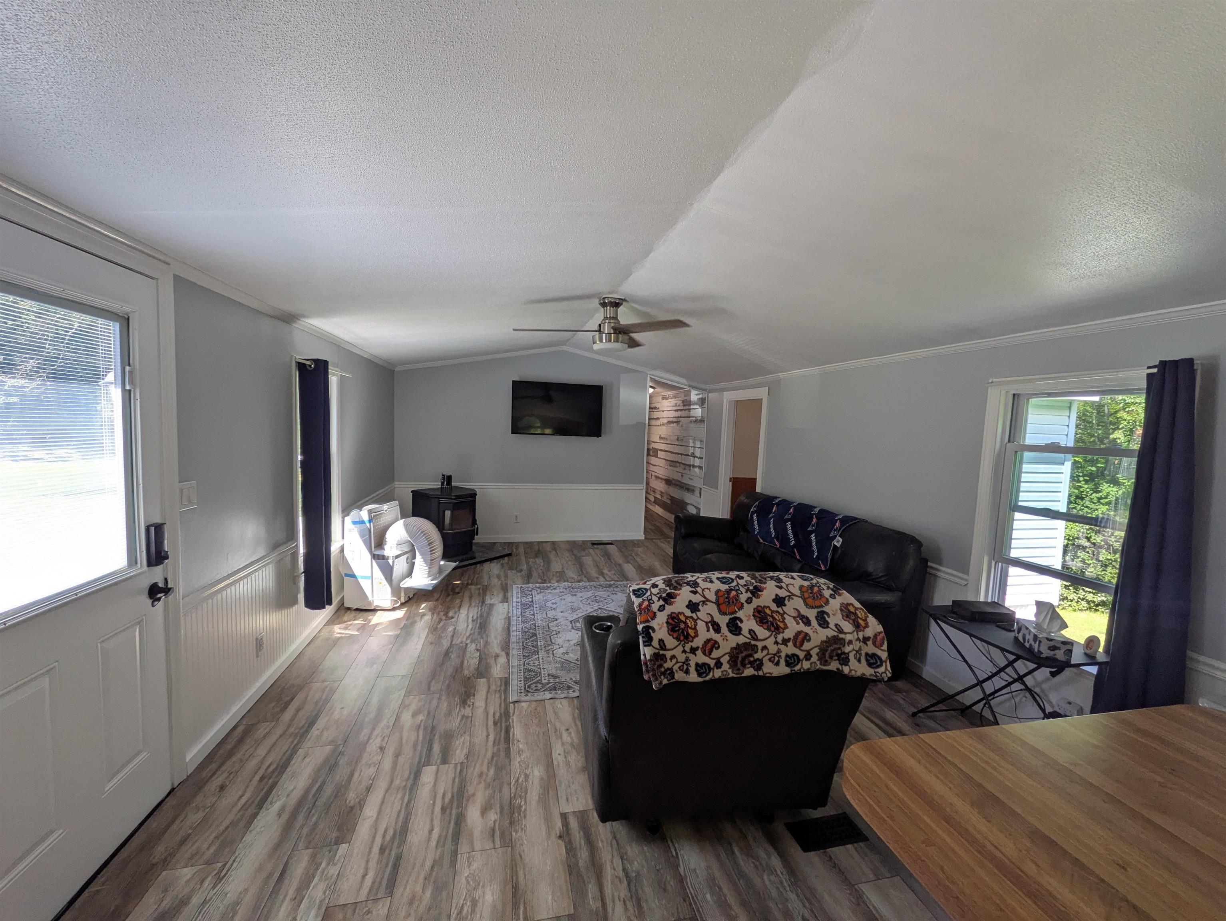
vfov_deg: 85.7
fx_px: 496
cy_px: 460
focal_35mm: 14
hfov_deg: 102.0
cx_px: 613
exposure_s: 1/176
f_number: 2.2
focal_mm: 1.83
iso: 54
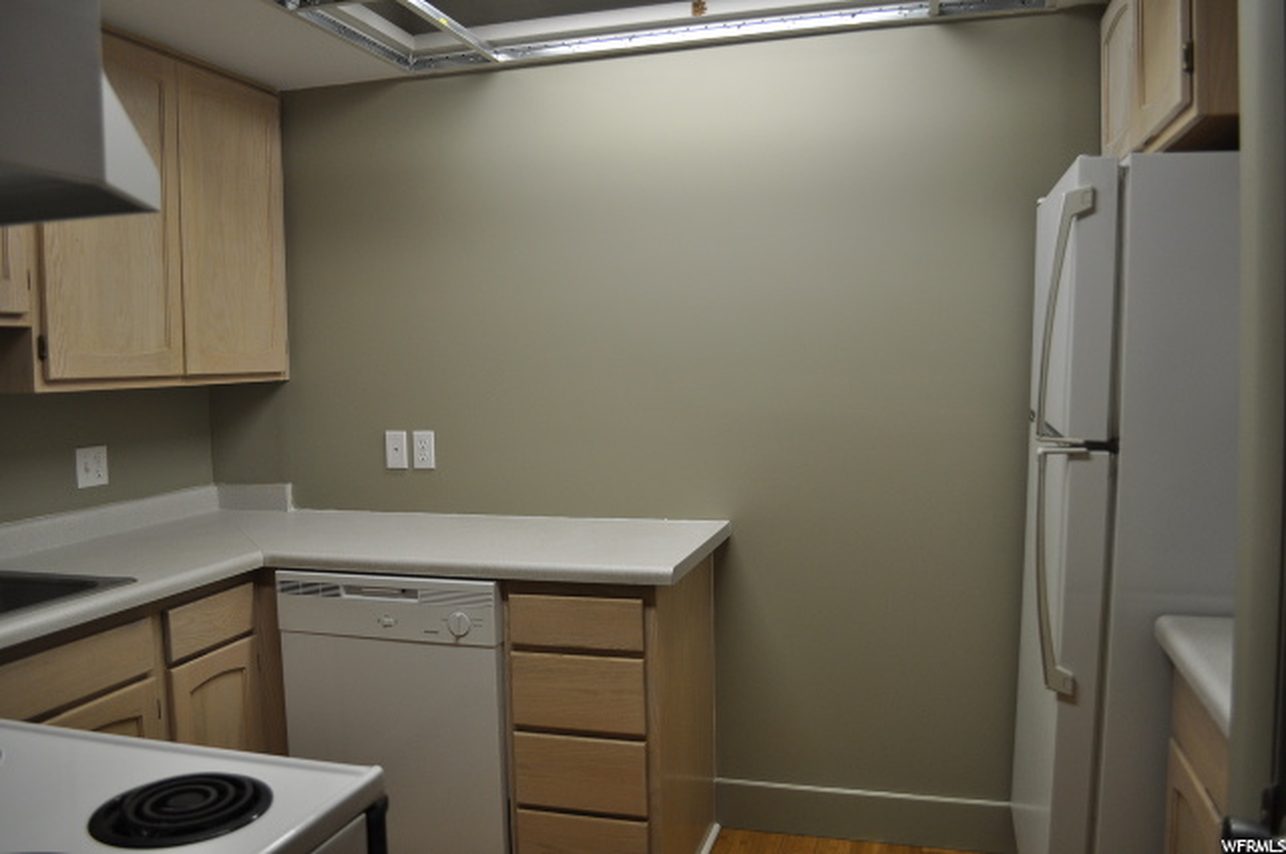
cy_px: 427
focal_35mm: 27
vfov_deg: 47.8
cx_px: 643
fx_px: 963
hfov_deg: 67.4
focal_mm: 18
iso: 400
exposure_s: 1/60
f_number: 4
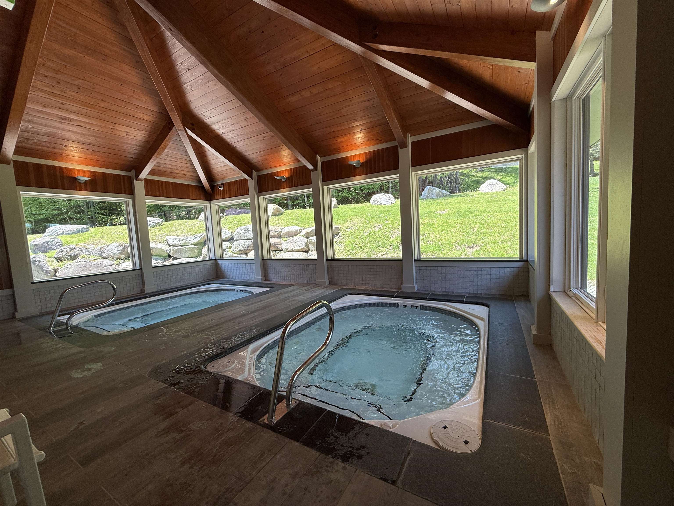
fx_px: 273
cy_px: 253
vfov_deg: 85.7
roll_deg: +3.0
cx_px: 337
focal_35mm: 14
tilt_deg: -3.8
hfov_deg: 102.1
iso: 50
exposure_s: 1/159
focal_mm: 2.22
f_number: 2.2
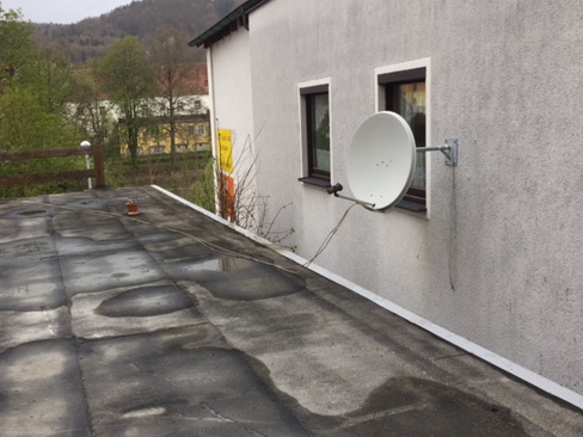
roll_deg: +3.3
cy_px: 221
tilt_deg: -10.4
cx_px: 241
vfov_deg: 37.7
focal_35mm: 38
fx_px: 640
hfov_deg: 48.8
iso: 32
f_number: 2.2
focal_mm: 4.15
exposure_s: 1/278
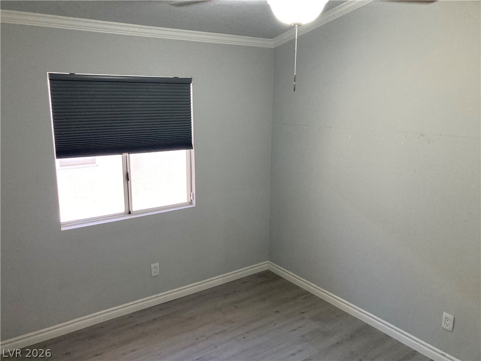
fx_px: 389
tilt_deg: -11.1
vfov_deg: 49.7
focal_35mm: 28
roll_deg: +0.5
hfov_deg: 63.4
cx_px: 240
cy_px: 180
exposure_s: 1/60
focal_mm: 3.99
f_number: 1.8
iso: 250
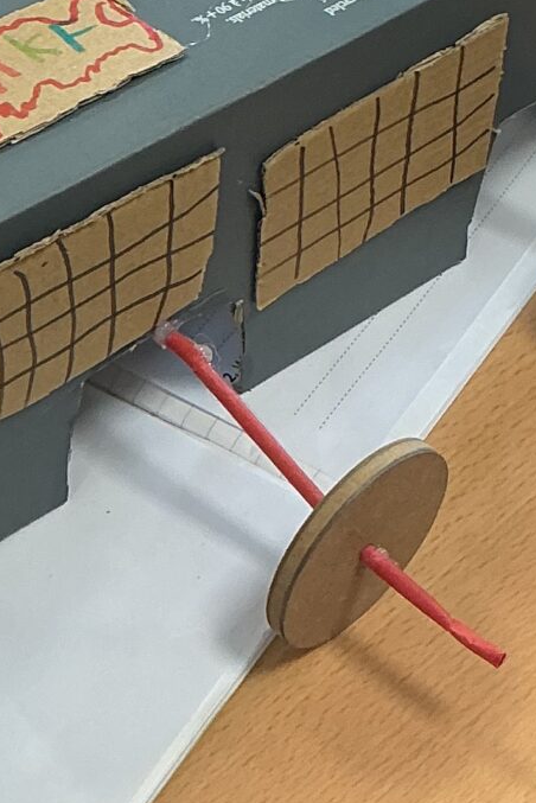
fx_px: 2543
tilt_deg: -42.3
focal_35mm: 114
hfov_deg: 12.0
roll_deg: -1.3
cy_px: 87
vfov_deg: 17.7
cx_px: 133
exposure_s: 1/60
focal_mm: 3
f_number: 1.8
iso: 50
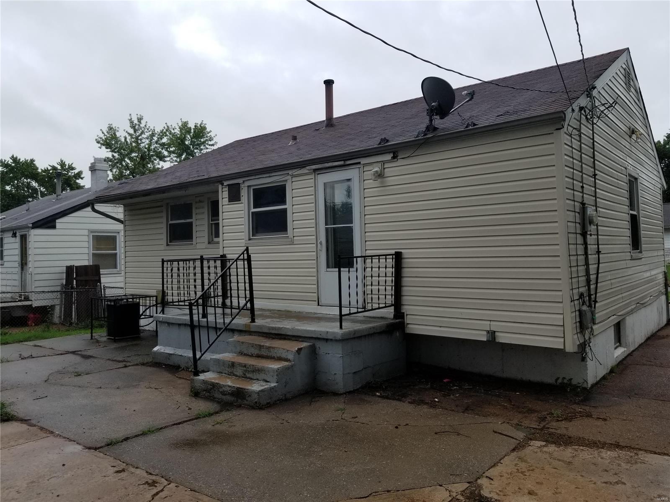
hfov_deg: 67.3
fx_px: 503
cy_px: 251
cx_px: 335
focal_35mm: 26
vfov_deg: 53.1
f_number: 1.7
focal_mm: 4.25
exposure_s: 1/342
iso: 50
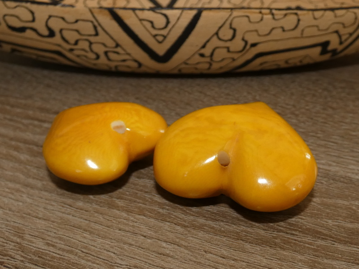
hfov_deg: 73.9
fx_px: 239
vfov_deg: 58.9
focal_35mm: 23
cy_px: 134
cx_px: 180
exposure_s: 1/125
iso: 160
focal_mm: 4.1
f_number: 3
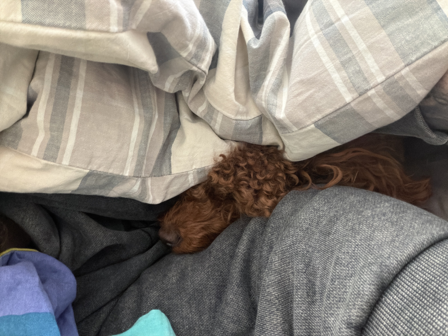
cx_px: 224
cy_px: 168
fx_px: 298
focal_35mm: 23
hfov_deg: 73.9
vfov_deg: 58.9
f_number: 1.9
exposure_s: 1/50
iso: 320
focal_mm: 2.71
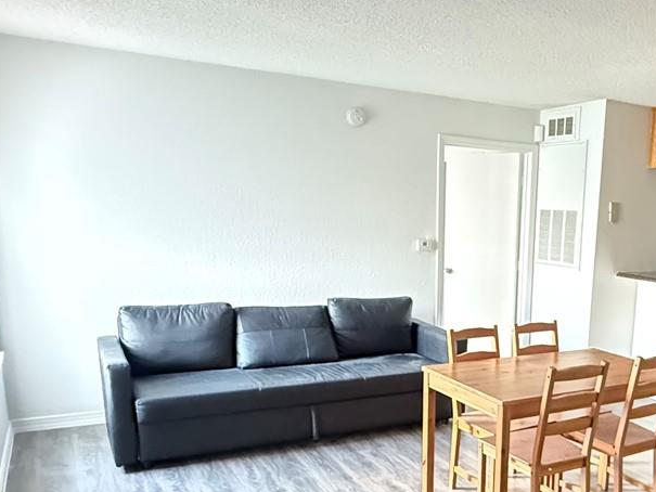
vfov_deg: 37.8
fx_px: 701
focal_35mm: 37
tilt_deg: -12.5
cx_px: 513
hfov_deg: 47.7
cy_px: 365
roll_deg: -2.8
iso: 2000
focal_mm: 2.22
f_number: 2.2
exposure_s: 1/30
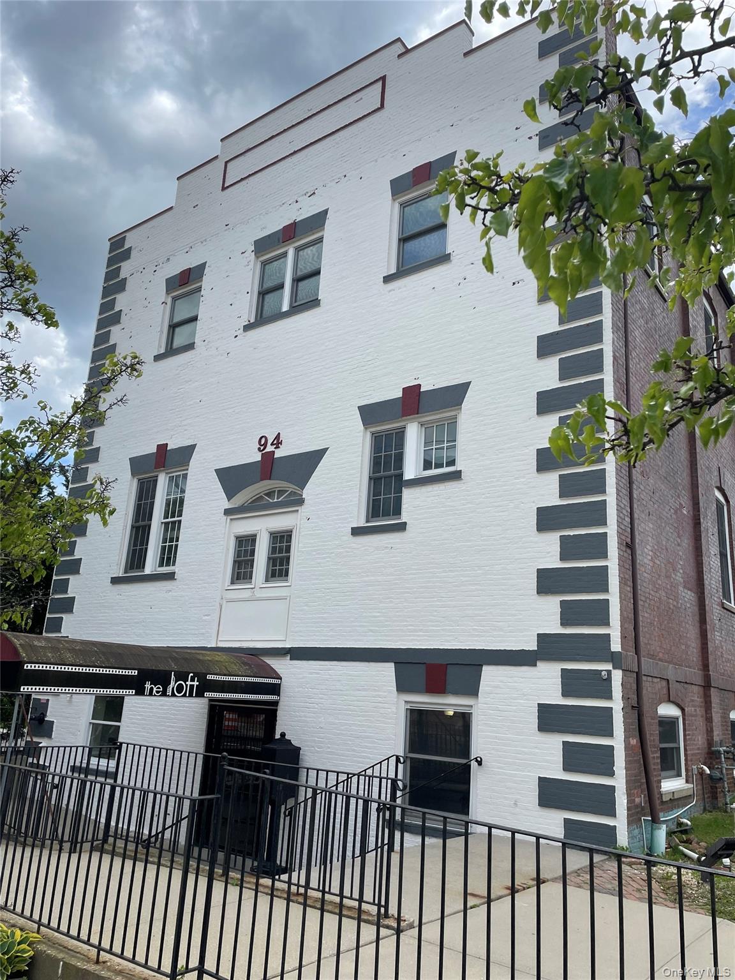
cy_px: 490
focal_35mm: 26
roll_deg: -3.3
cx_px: 368
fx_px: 736
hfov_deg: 53.1
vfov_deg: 67.3
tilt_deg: +15.8
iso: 32
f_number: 1.6
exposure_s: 1/2618
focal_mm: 4.2
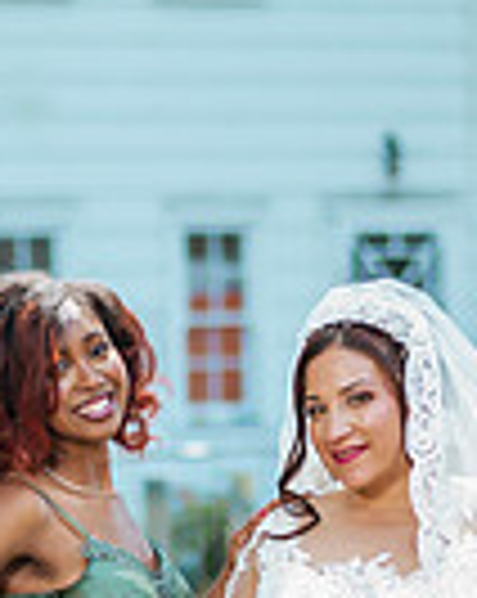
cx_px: 342
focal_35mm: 238
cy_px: 794
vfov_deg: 8.0
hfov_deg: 6.5
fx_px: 4210
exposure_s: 1/200
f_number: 2
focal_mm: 58
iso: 50
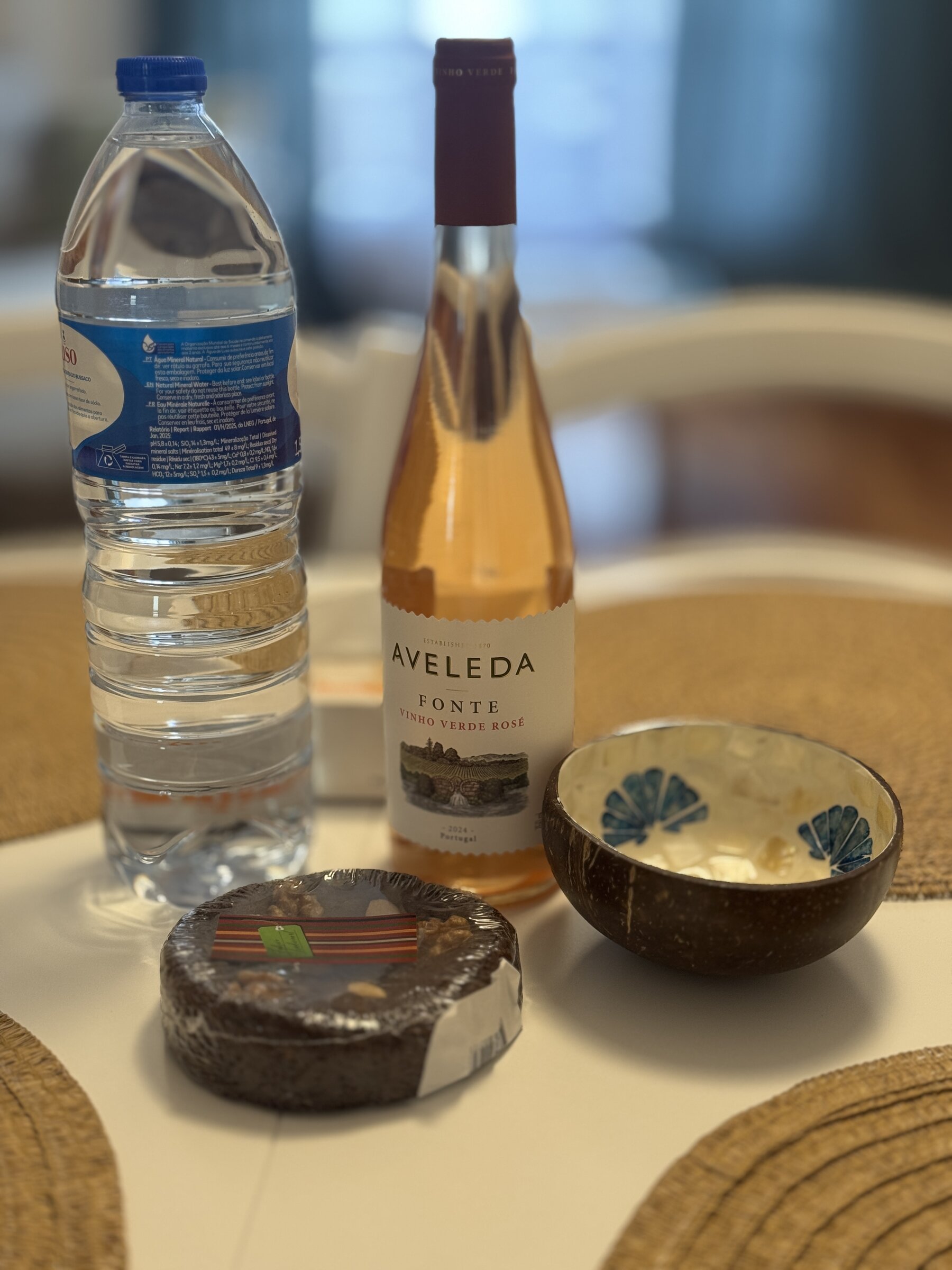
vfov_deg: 39.7
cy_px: 635
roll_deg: +0.4
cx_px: 476
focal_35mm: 48
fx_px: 1760
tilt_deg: -20.2
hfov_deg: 30.3
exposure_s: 1/50
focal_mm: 6.76
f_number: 1.78
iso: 100
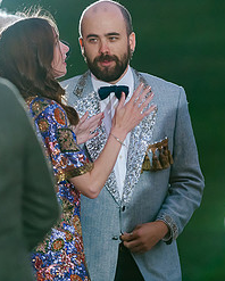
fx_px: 2744
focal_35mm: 330
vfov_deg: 5.9
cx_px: 53
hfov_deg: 4.7
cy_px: 74
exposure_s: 1/125
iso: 4000
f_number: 2.8
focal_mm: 150
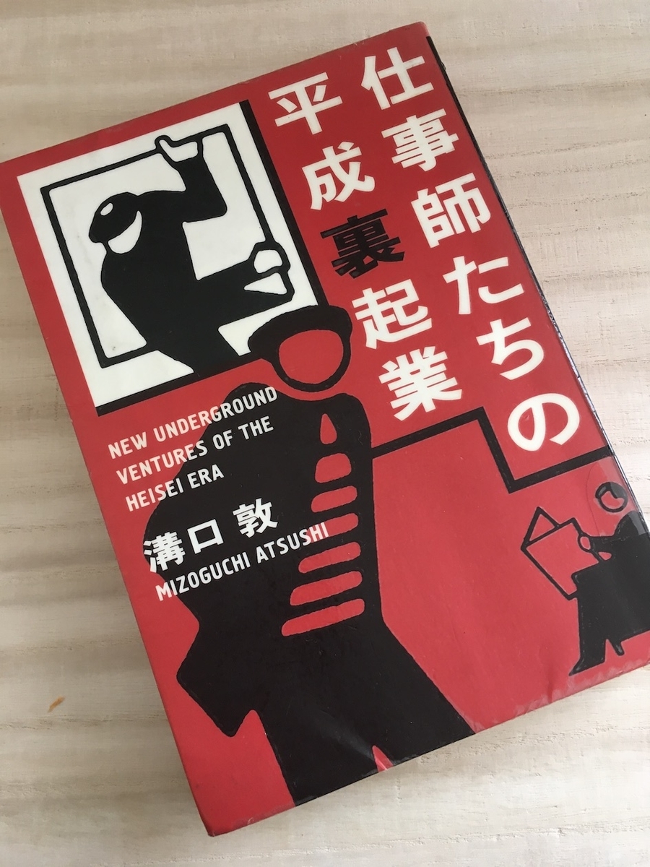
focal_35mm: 29
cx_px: 325
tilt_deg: -79.5
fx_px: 726
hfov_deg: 48.2
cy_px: 434
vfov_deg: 61.7
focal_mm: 4.15
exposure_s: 1/30
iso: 80
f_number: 2.2
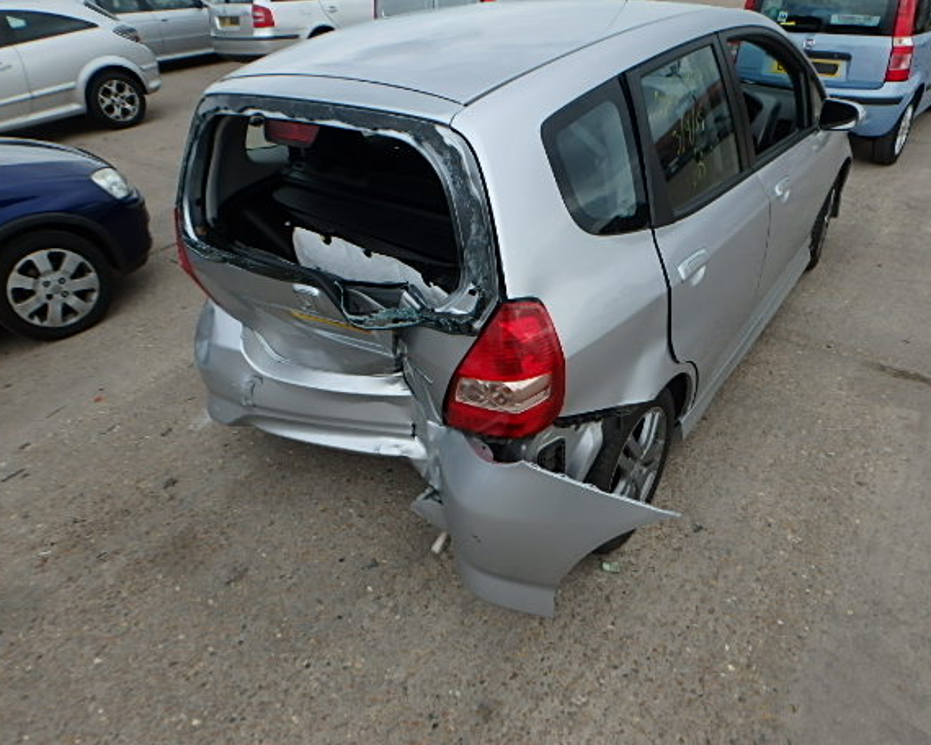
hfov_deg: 72.5
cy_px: 366
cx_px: 501
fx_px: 634
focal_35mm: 23
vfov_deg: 60.9
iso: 125
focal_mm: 3.7
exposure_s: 1/800
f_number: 3.5
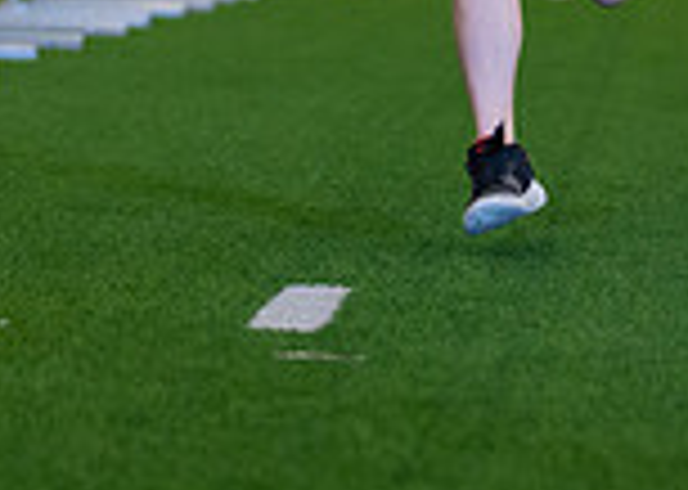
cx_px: 606
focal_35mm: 224
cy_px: -200
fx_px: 4373
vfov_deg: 6.3
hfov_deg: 9.0
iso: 1000
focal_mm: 50
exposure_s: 1/1000
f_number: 1.2
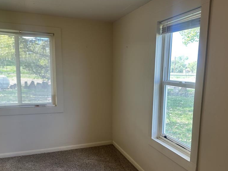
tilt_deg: -8.5
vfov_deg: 44.0
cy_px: 101
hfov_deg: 56.6
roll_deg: -1.1
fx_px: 211
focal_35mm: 32
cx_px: 130
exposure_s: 1/120
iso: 80
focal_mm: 6.86
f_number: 1.78
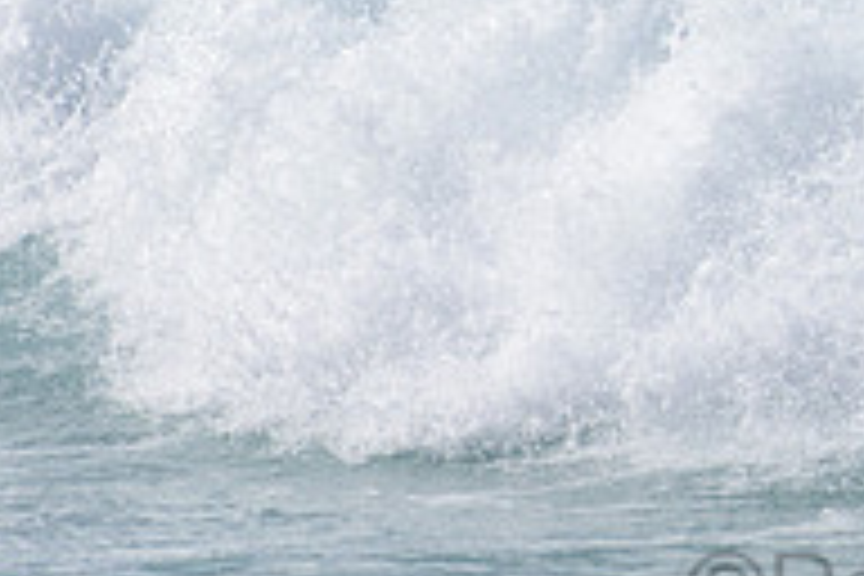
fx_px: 54308
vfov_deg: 0.6
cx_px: 1035
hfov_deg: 0.9
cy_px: -155
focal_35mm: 2263
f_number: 5.6
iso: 180
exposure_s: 1/2000
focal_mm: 500
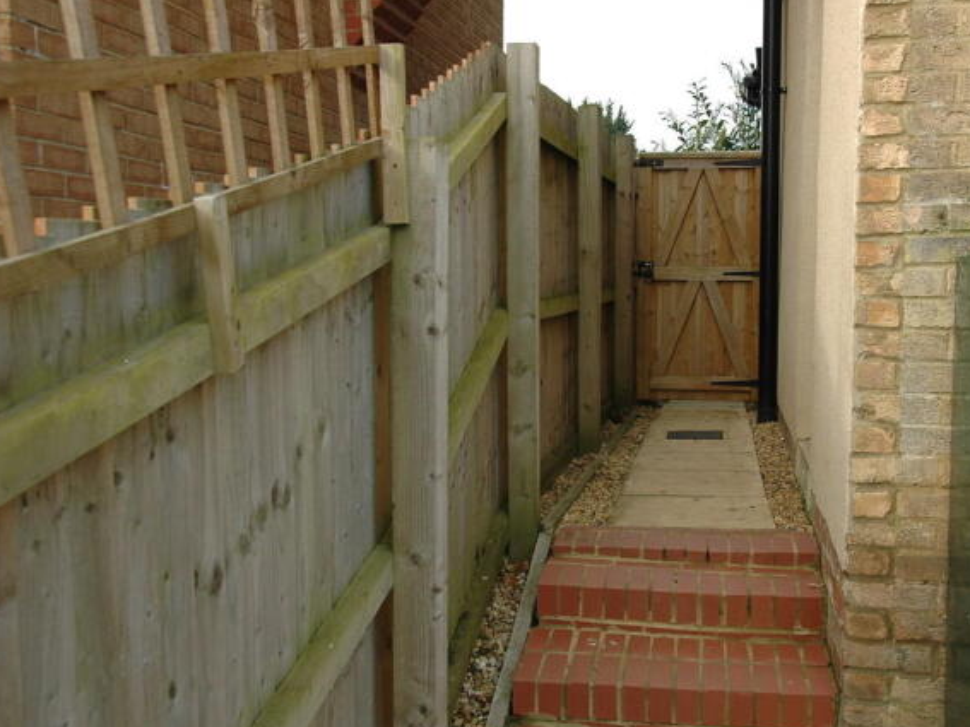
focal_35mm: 40
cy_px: 368
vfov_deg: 35.9
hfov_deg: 46.7
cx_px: 541
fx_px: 1121
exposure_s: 1/400
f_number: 7.1
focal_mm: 24
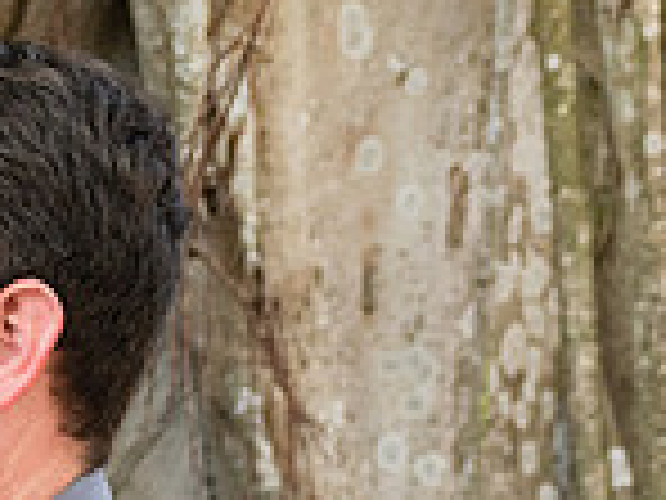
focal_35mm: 396
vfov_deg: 3.7
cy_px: 610
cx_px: -188
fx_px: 7619
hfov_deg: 5.0
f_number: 4.5
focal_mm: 70
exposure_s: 1/250
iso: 720
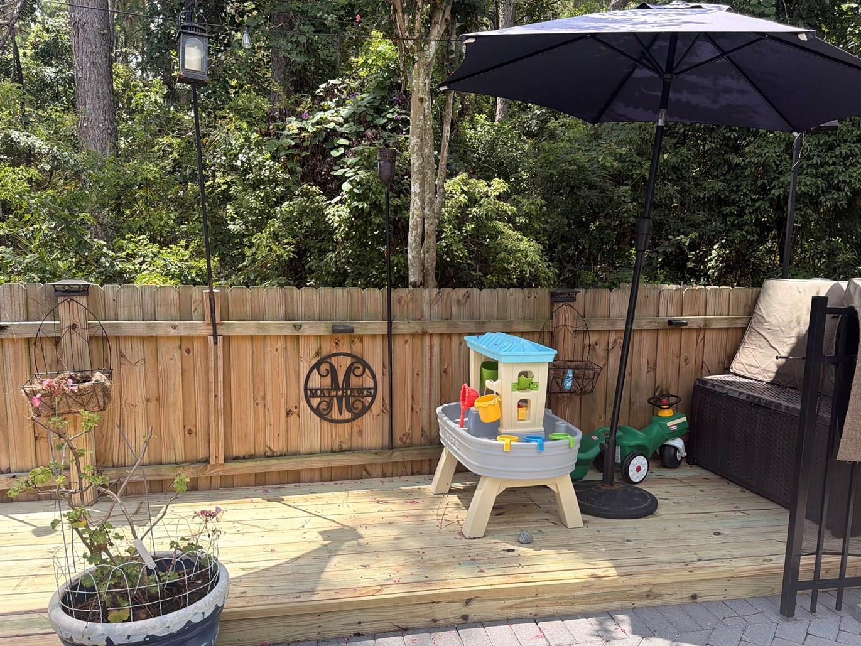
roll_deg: -2.4
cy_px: 363
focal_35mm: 28
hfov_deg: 63.3
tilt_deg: -9.2
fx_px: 697
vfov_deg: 49.6
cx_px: 475
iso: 100
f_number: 1.78
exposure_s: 1/2169
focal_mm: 6.76
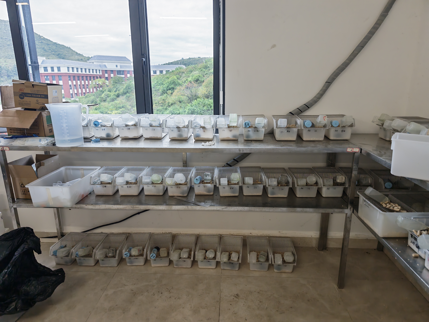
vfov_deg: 58.9
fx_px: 285
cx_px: 214
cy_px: 161
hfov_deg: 73.9
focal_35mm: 23
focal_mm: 6.55
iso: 125
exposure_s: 1/100
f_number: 1.6
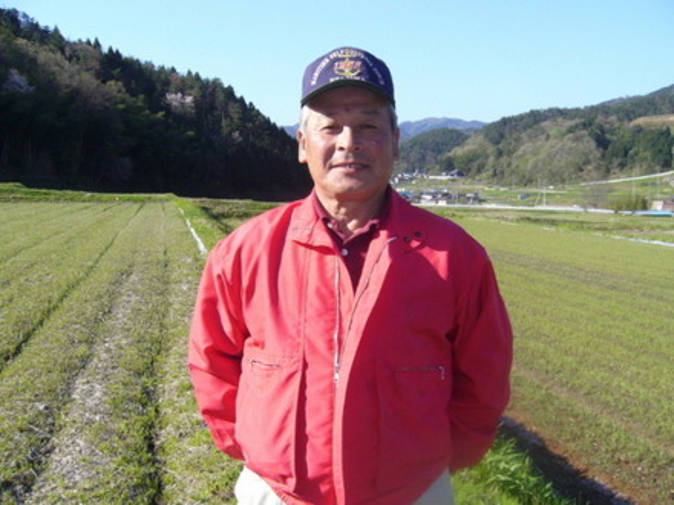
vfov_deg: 40.7
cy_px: 252
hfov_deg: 52.6
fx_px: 681
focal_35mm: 35
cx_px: 337
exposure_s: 1/160
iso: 80
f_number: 5.6
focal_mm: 5.8
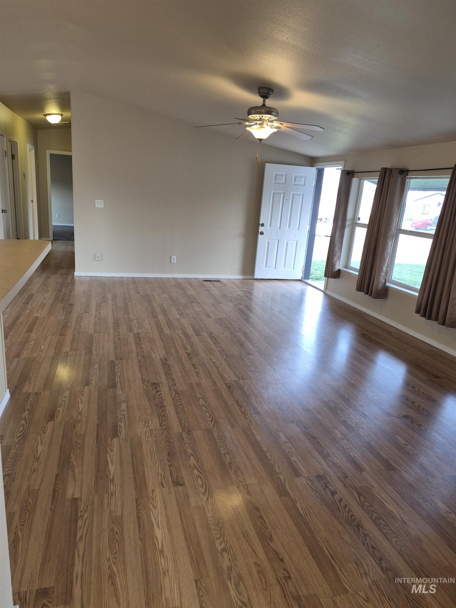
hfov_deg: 58.9
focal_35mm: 23
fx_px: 404
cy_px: 304
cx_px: 228
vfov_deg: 73.9
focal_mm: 5.4
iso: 50
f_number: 1.8
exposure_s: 1/60
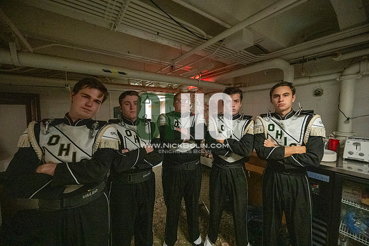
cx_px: 184
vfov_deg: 81.2
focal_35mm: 14
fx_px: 144
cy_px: 123
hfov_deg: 104.2
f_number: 4
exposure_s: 1/500
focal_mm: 14
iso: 12800
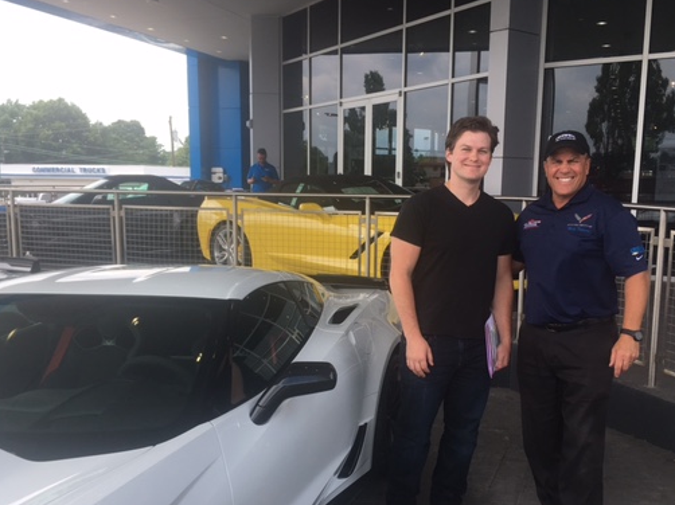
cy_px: 302
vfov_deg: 38.5
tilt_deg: -8.9
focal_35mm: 37
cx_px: 351
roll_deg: -0.4
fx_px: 721
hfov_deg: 50.1
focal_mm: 4.15
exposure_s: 1/490
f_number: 2.2
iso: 25
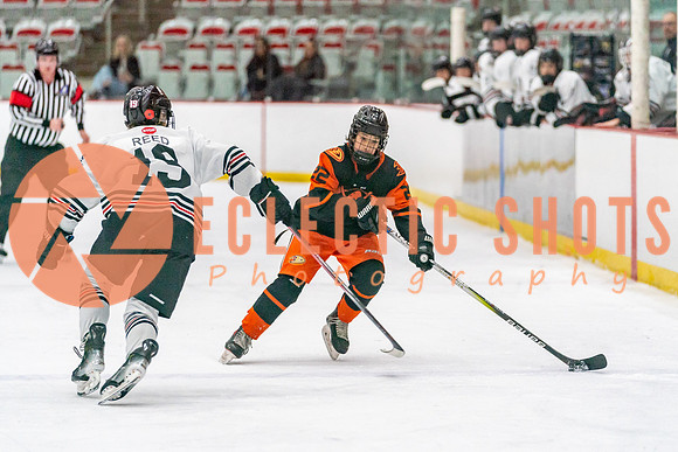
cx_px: 370
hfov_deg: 9.7
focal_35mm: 213
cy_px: 263
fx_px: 4005
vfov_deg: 6.5
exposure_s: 1/1250
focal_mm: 158
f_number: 2.8
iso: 3200
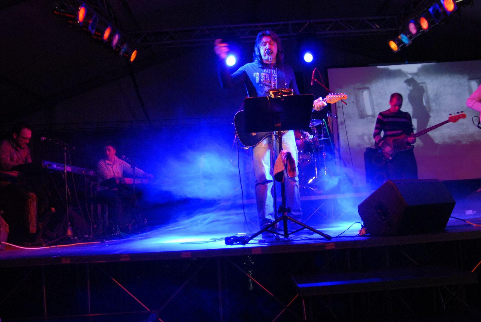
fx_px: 482
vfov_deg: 37.0
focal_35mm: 36
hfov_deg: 53.1
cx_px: 240
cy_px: 161
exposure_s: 1/15
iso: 800
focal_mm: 24
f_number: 3.5
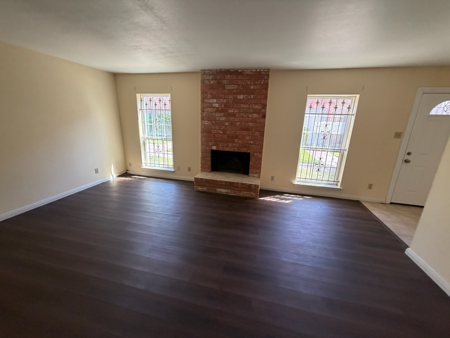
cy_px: 169
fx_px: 182
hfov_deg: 102.1
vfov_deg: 85.7
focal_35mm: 14
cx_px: 225
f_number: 2.2
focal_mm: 2.22
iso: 250
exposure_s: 1/121
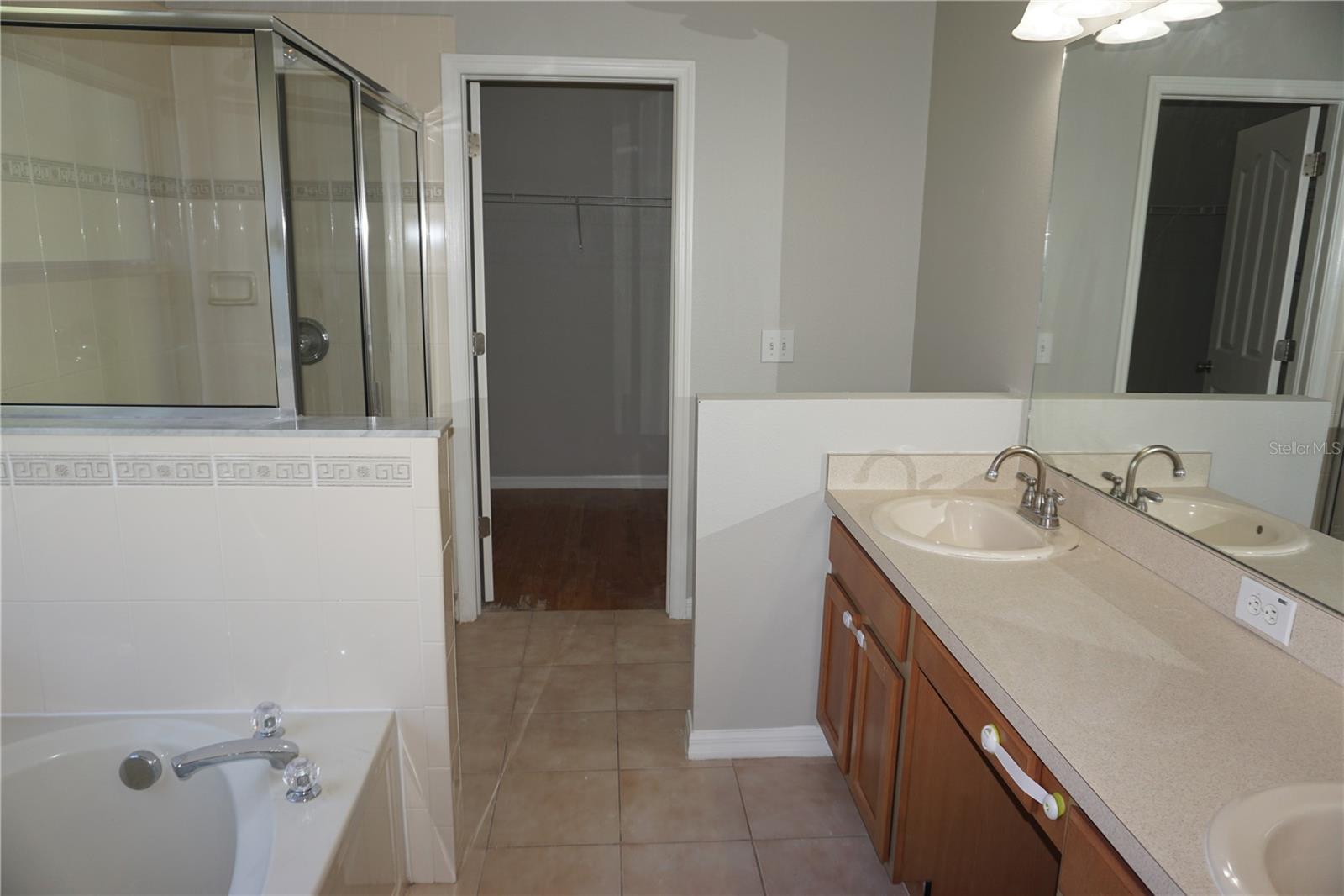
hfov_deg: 73.8
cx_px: 672
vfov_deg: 53.1
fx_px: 896
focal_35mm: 24
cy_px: 448
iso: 200
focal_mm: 16
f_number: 4
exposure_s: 1/160
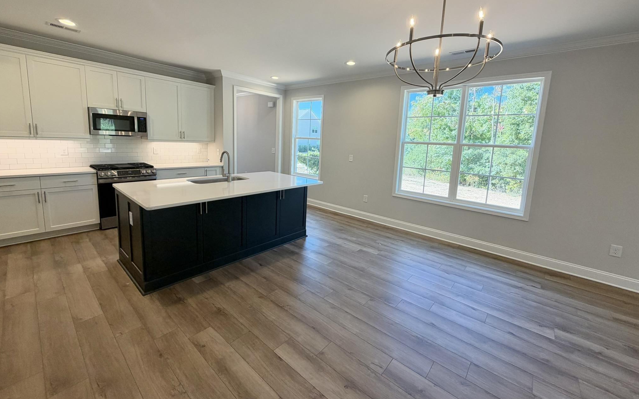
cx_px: 320
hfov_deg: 101.5
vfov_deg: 74.5
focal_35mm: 15
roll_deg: -2.3
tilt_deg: -8.0
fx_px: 261
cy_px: 176
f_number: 2.2
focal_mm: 2.22
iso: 80
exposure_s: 1/120
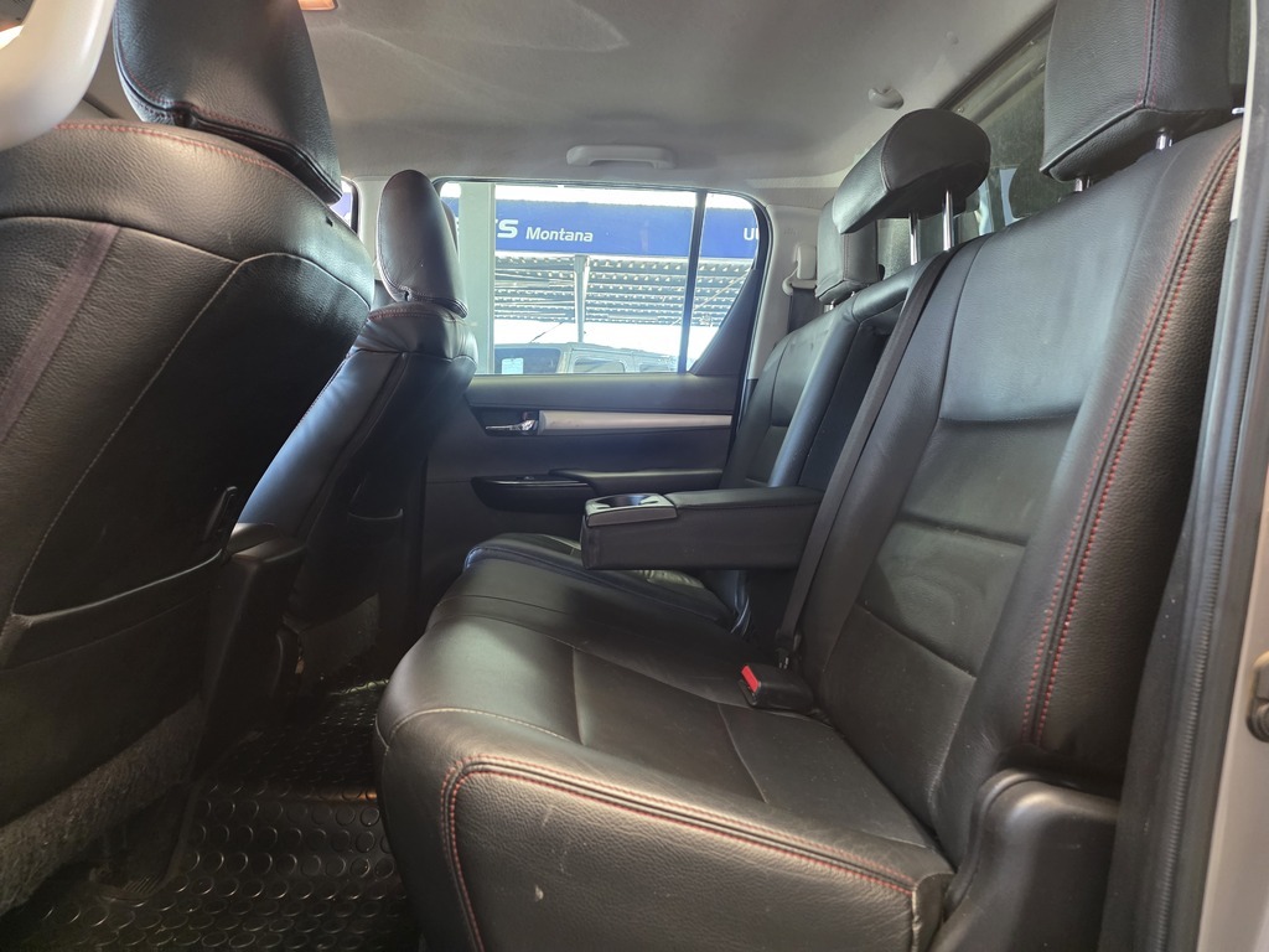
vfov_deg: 58.9
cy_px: 476
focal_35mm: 23
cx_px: 634
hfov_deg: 73.9
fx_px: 843
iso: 1000
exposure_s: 1/100
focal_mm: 6.25
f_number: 1.7
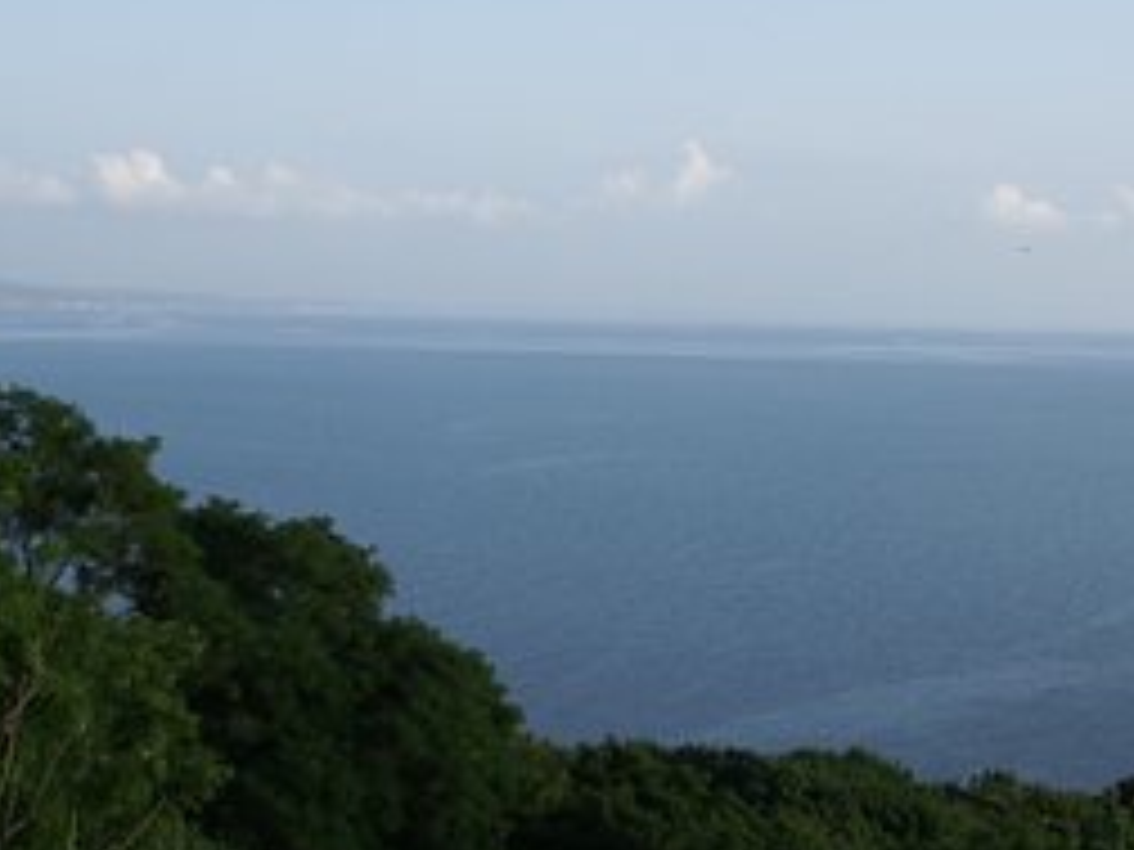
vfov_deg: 20.5
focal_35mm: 71
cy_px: 184
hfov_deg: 27.4
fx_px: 2326
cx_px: 490
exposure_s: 1/250
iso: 50
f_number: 4.3
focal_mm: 5.8
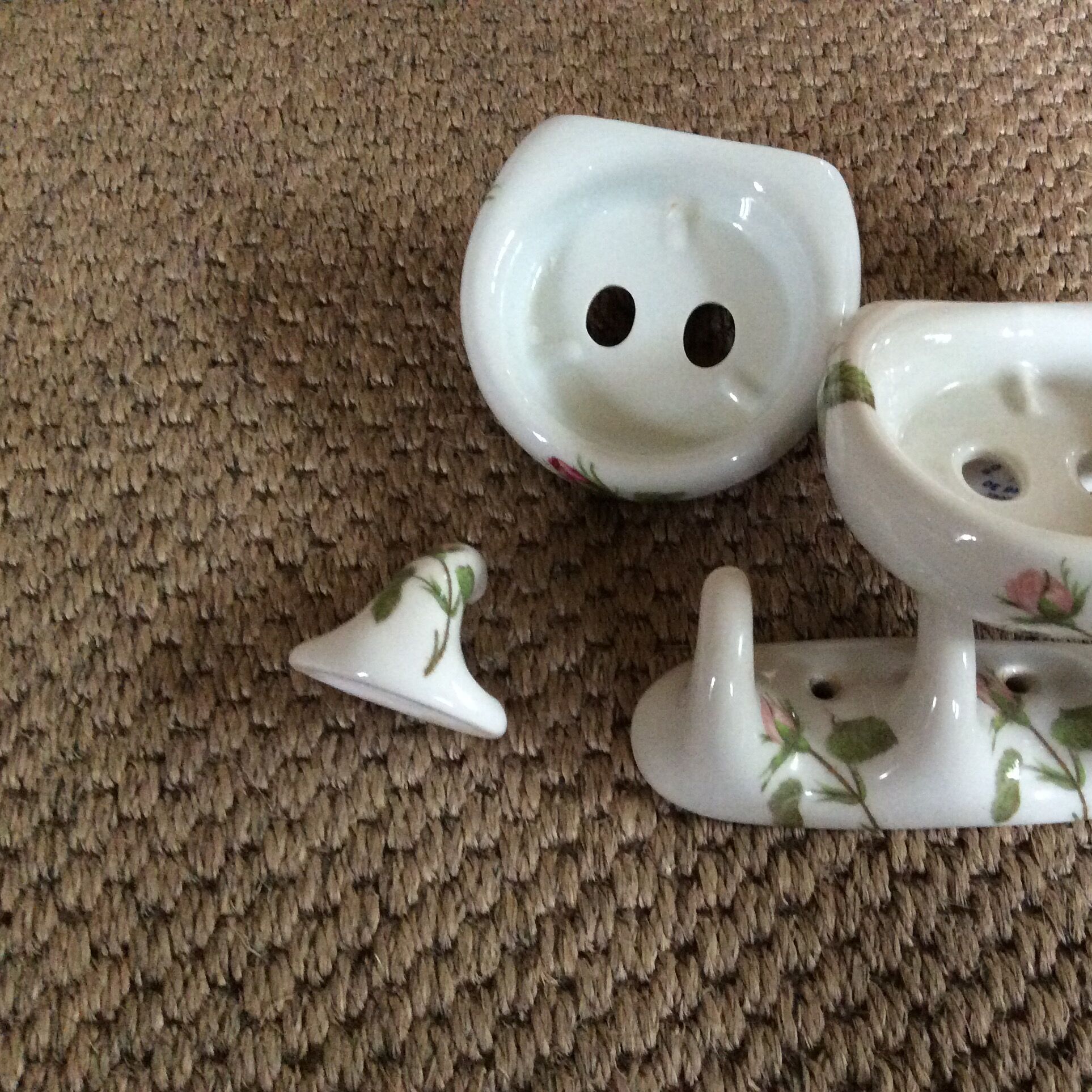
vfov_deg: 43.9
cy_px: 548
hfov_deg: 43.4
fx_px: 1356
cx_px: 699
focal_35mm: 38
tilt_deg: -58.9
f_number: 2.4
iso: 250
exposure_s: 1/20
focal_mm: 3.3
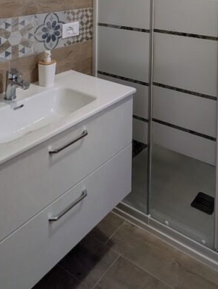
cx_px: 160
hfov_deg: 37.9
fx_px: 310
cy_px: -21
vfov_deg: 41.2
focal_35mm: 37
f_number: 2.2
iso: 41
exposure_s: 1/103
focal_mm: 1.83
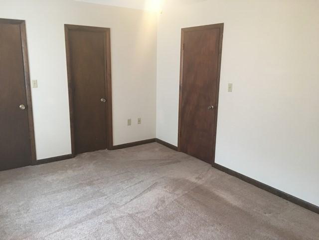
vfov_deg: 48.2
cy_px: 120
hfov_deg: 61.7
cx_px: 160
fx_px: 267
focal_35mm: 29
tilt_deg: -9.9
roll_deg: -1.2
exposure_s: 1/10
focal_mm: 4.15
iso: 100
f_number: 2.2
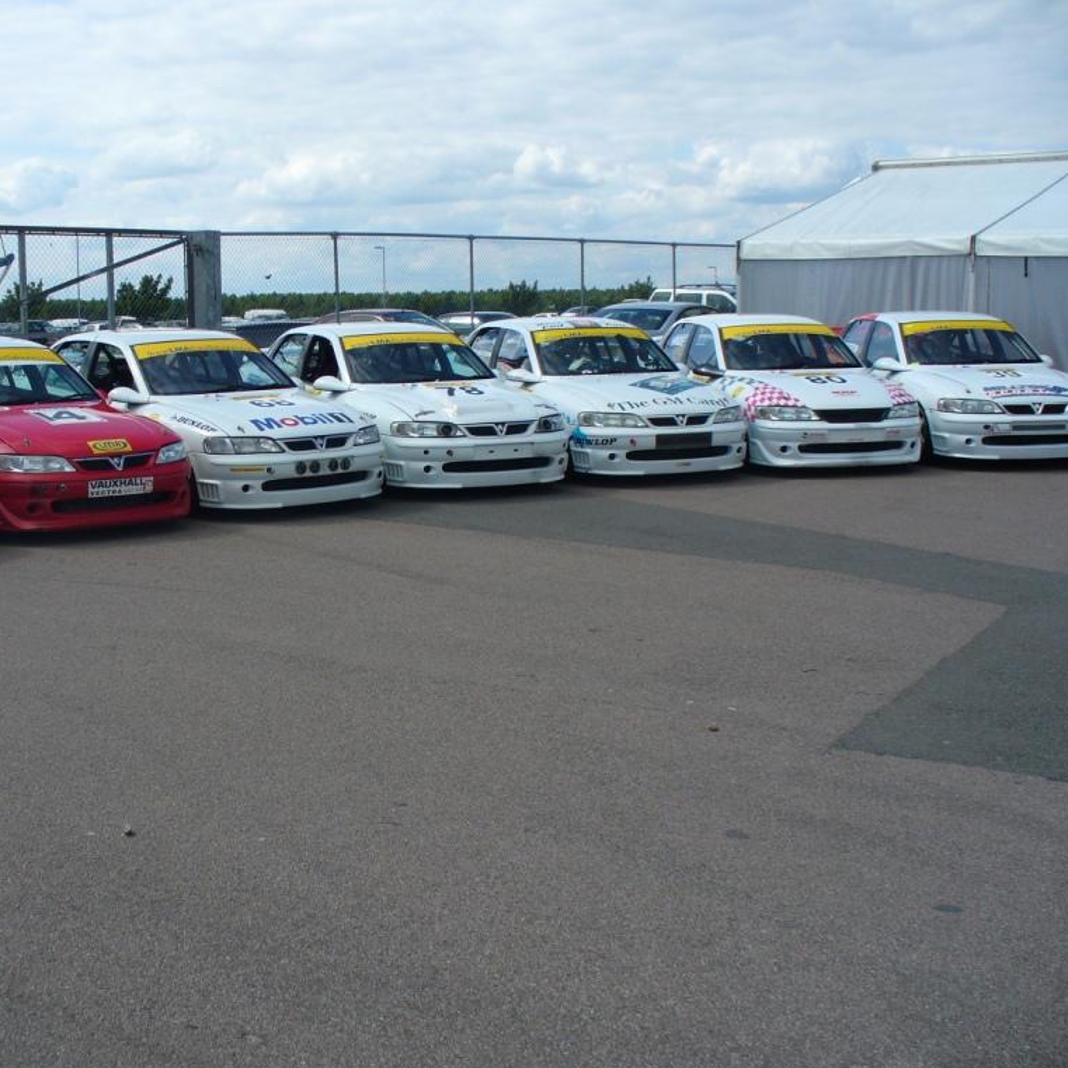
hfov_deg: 37.9
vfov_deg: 38.3
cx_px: 356
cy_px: 536
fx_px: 1536
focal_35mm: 44
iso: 80
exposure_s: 1/500
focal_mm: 6.1
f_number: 5.6
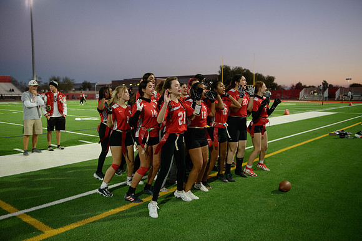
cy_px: 120
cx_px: 181
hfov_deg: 58.7
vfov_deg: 41.1
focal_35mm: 32
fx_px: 322
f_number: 2.8
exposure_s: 1/640
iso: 3200
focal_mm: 32
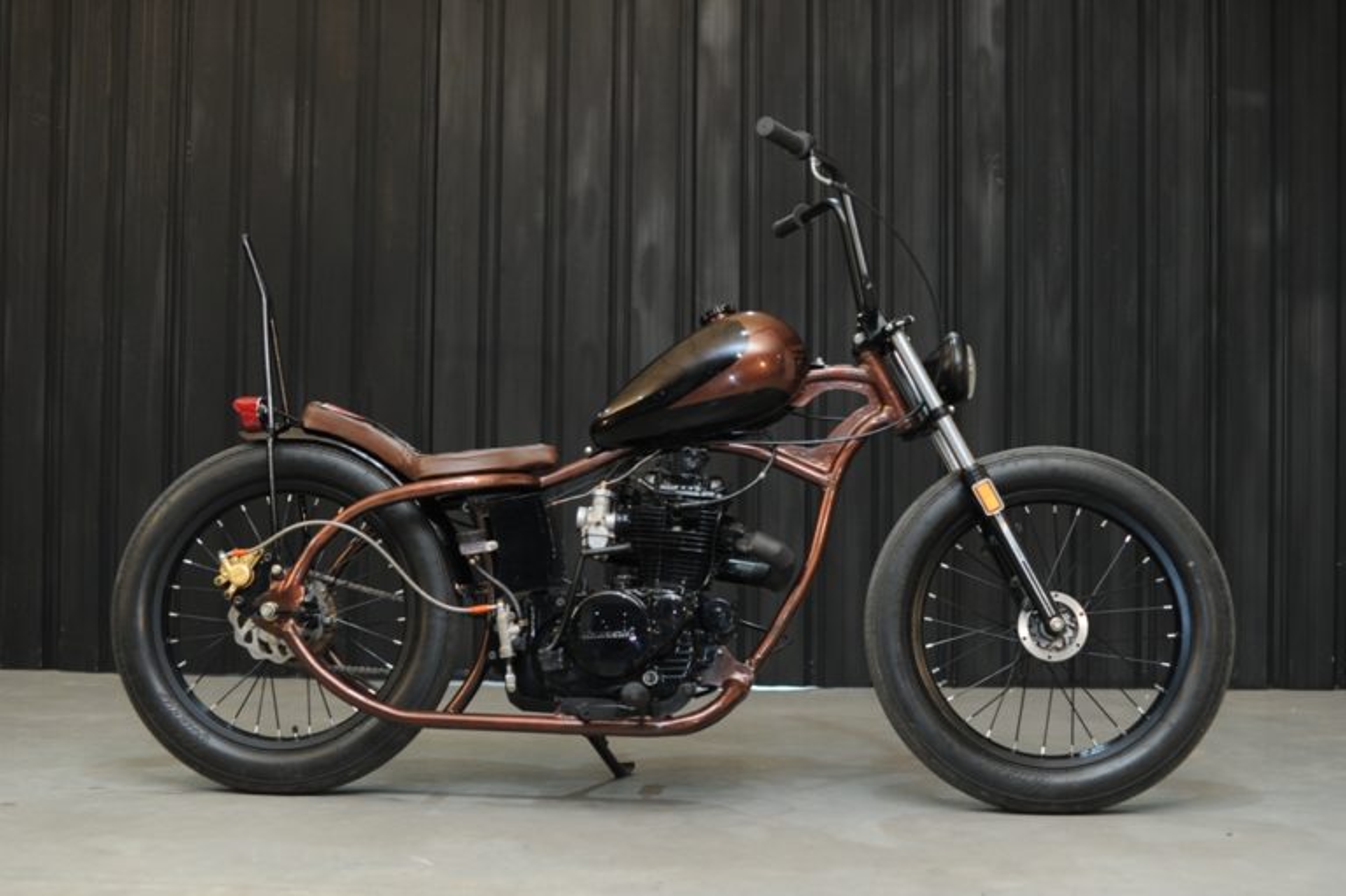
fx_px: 1868
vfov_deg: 27.0
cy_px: 448
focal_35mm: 50
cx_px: 673
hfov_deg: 39.6
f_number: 2.8
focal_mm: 50
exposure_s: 1/125
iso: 2500
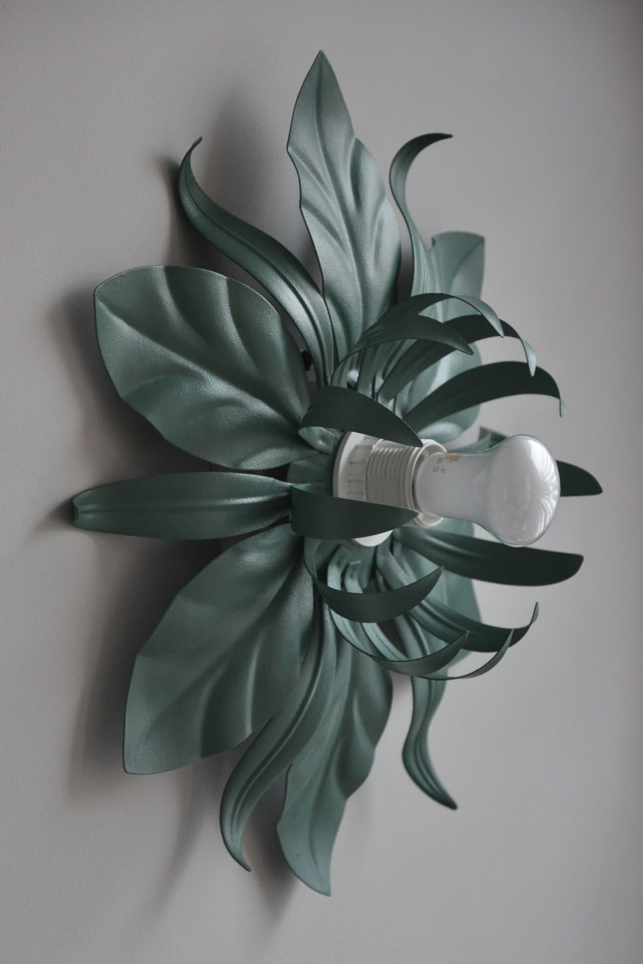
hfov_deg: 8.7
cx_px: 322
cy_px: 482
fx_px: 4219
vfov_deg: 13.0
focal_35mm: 158
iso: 1250
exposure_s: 1/125
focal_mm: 105
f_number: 5.6
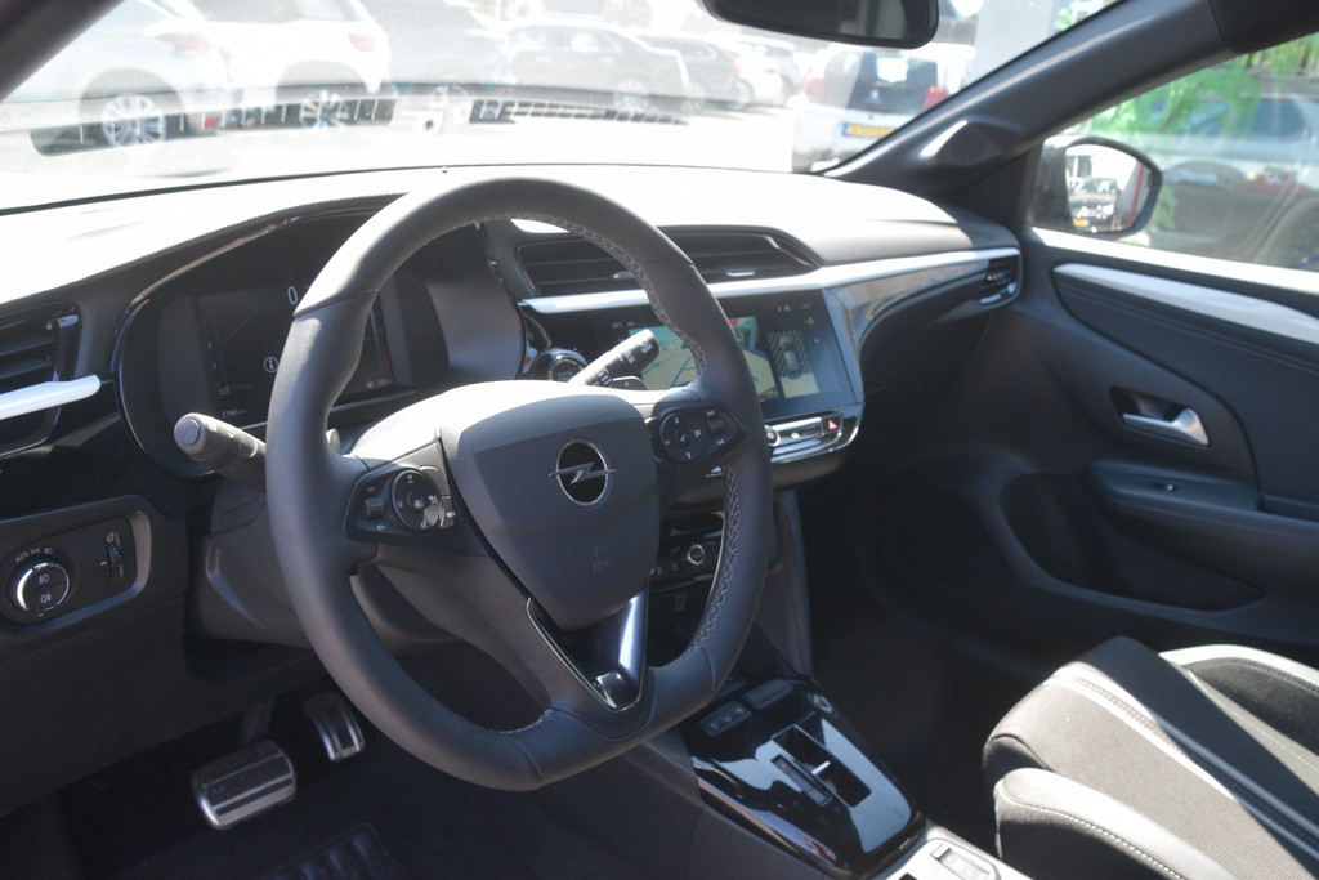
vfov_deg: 41.7
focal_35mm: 32
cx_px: 660
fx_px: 1154
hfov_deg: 59.5
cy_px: 440
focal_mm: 21
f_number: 6.3
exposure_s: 1/160
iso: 400
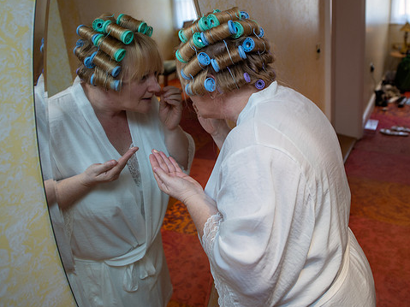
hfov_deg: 52.5
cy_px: 113
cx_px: 230
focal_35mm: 35
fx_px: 414
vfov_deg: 40.4
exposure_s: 1/100
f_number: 2.8
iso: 200
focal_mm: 24
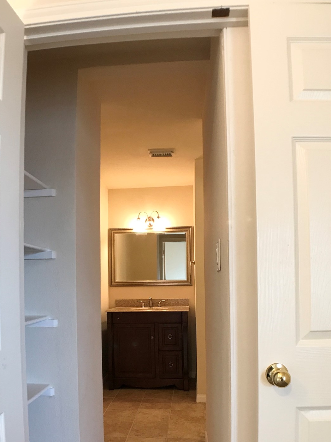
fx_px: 523
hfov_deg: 35.0
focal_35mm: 41
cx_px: 137
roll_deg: +0.7
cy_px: 288
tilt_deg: -0.1
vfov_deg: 45.2
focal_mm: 3.99
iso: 40
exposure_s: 1/20
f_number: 1.8
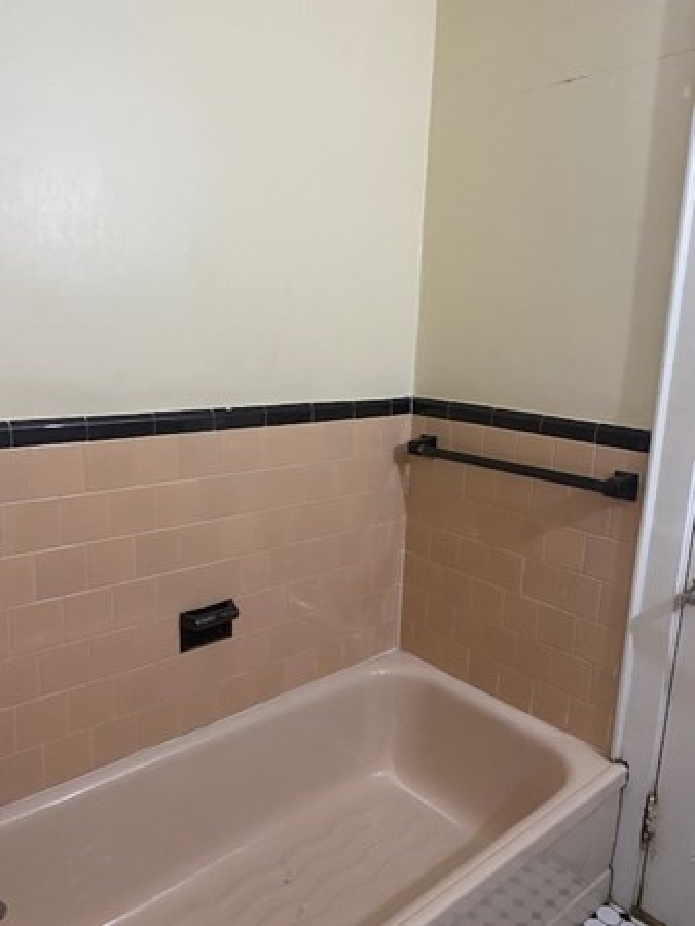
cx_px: 348
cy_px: 463
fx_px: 695
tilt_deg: -5.7
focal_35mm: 26
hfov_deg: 53.1
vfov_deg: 67.3
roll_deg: -4.1
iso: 320
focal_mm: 4.25
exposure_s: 1/60
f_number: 1.8
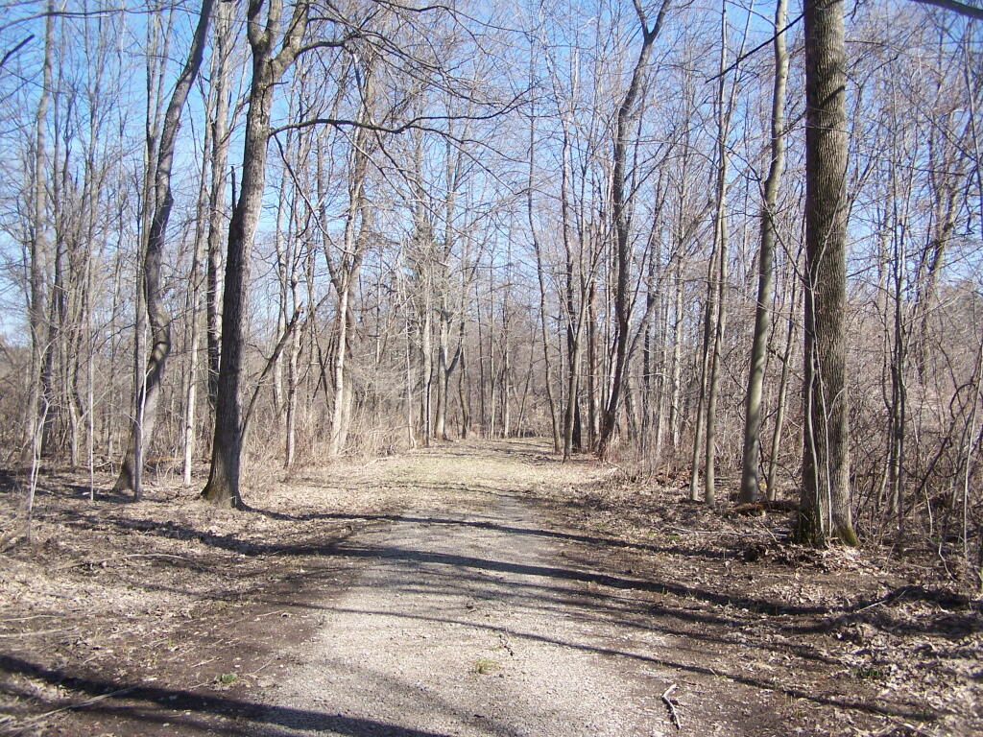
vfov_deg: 37.7
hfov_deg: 49.0
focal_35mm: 38
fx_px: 1079
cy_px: 368
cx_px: 492
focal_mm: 6.3
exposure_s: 1/500
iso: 80
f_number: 2.8
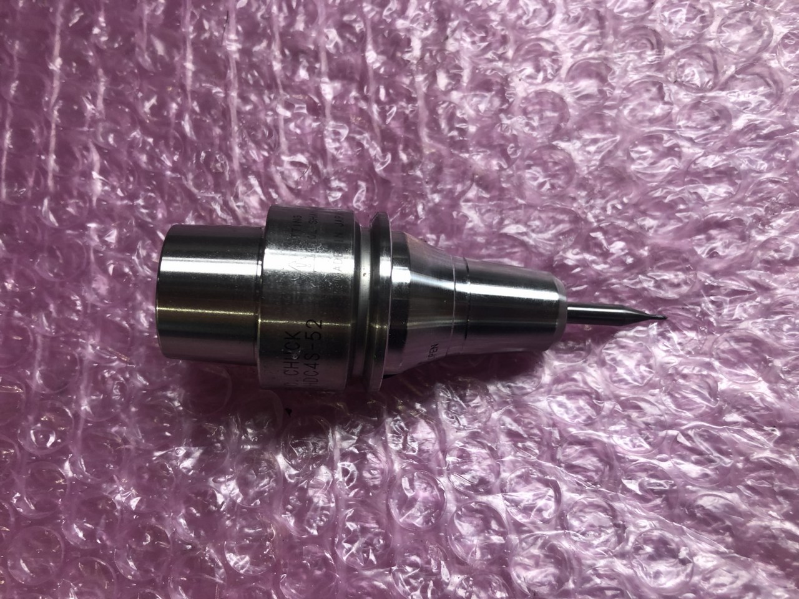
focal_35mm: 28
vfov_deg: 49.7
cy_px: 300
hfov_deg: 63.4
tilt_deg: -72.6
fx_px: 646
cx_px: 400
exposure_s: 1/30
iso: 32
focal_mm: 3.99
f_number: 1.8
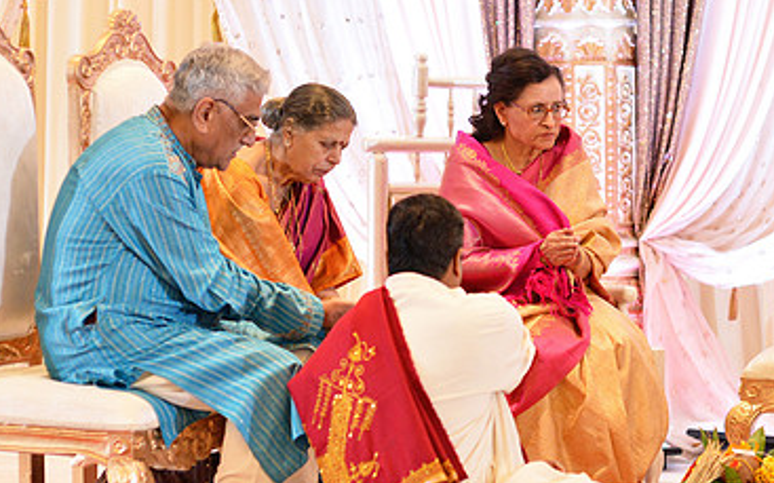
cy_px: 268
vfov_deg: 9.6
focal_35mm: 137
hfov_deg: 15.2
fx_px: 2889
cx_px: 517
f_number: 2.8
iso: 2500
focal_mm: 85
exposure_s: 1/250
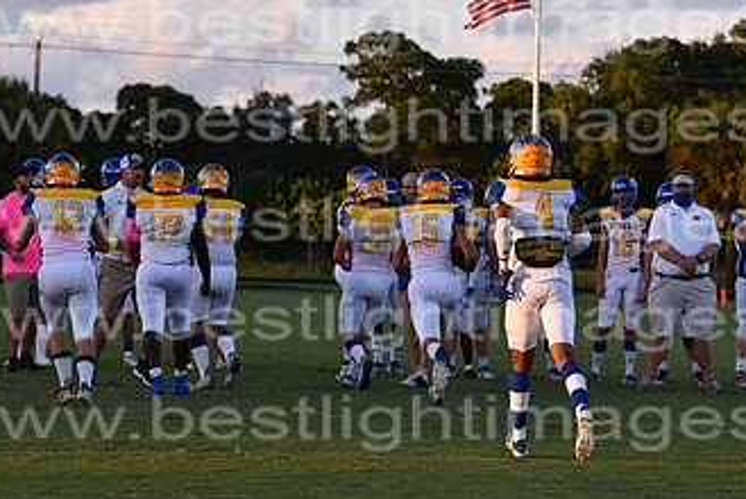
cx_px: 449
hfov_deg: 11.1
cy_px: 76
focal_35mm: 185
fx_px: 3837
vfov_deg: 7.4
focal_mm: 70
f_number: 4
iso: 640
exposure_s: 1/2500
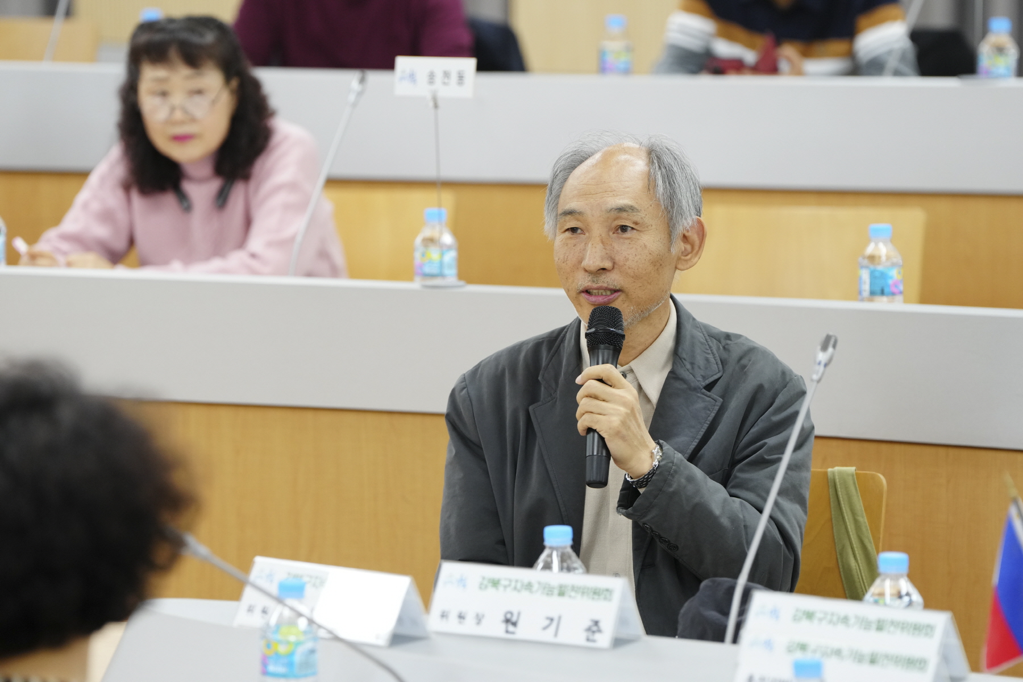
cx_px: 512
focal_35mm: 200
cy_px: 341
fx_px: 5683
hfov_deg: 10.3
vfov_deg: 6.9
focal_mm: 200
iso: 2000
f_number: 4
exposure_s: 1/160
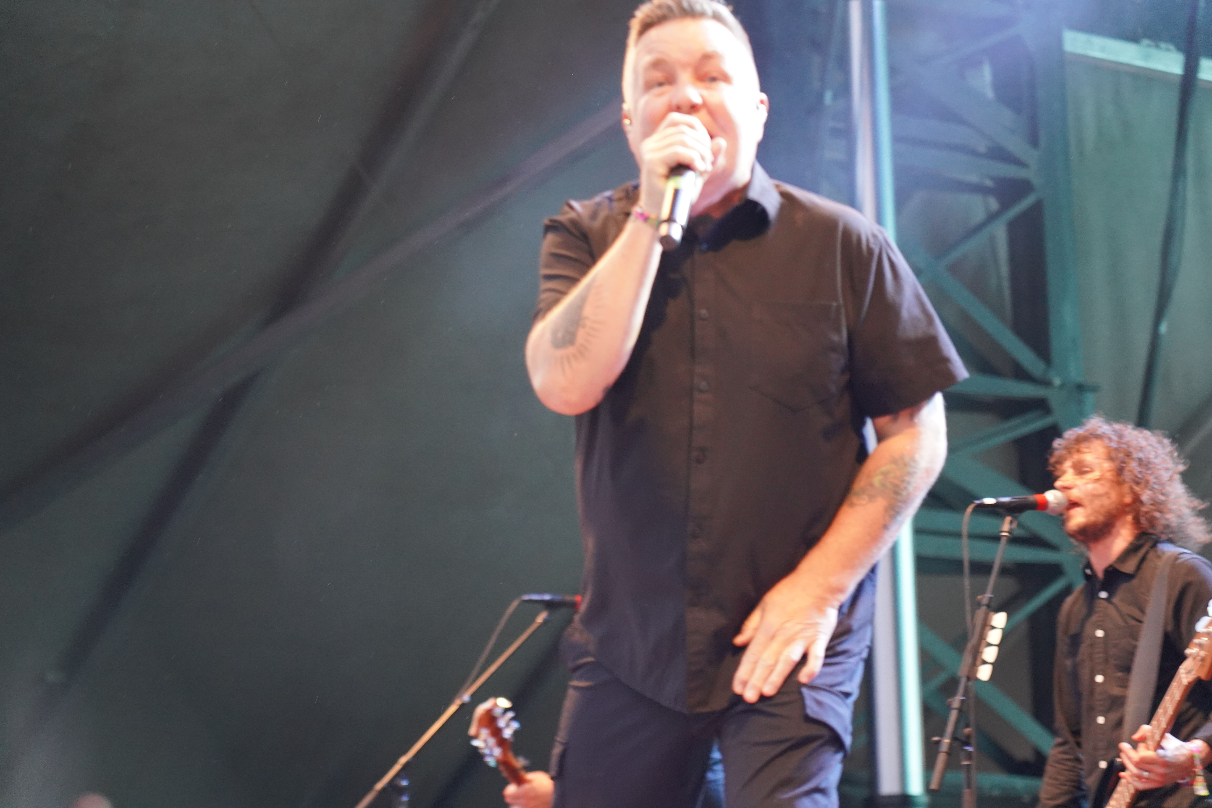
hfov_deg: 19.5
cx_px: 606
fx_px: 3535
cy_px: 404
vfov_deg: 13.0
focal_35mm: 105
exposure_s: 1/160
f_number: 4
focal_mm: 105
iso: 4000
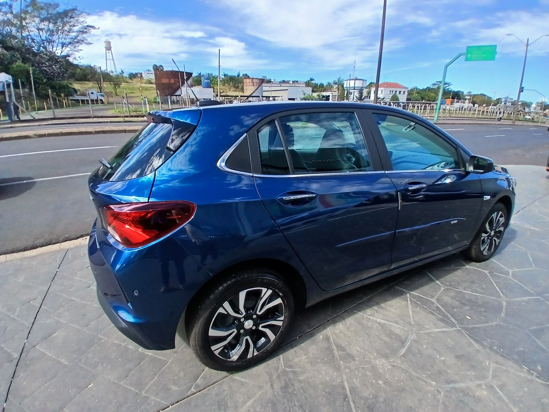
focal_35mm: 17
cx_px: 274
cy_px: 206
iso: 50
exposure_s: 1/769
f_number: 2.2
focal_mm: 1.4
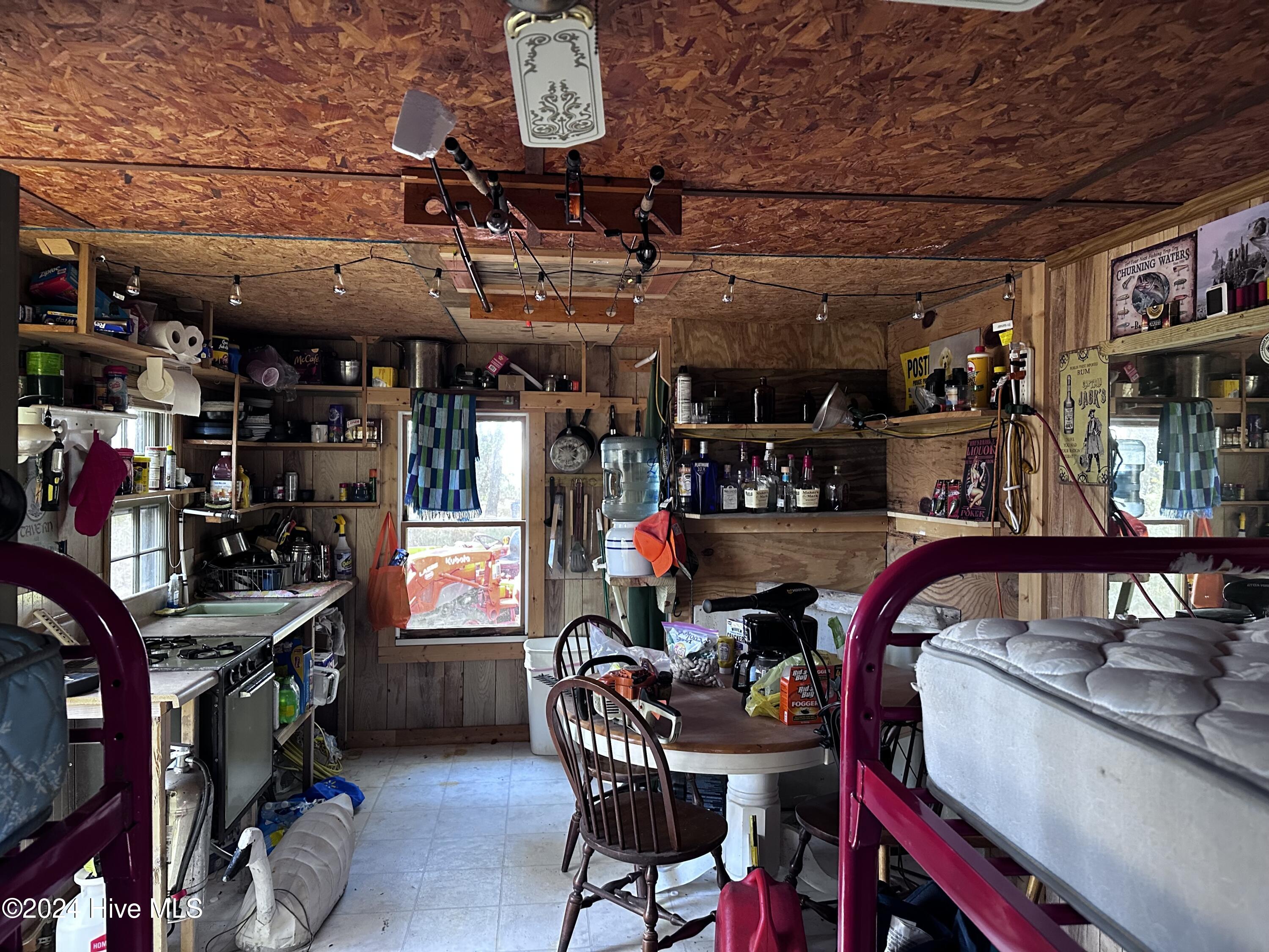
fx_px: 880
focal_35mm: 24
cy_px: 476
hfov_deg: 71.6
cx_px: 634
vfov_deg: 56.8
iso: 640
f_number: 1.78
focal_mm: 6.86
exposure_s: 1/60
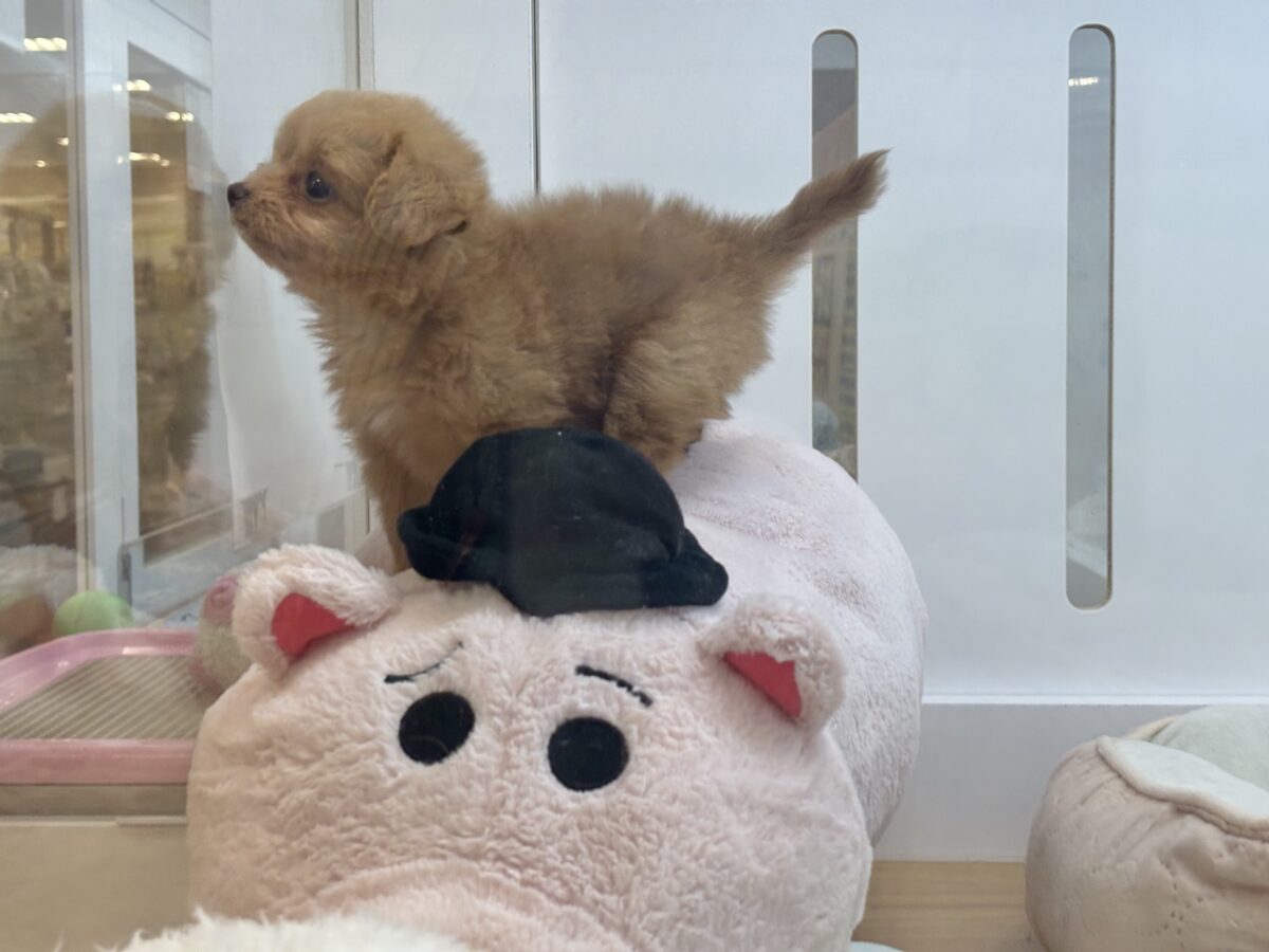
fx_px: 1906
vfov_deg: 28.0
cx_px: 634
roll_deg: +0.0
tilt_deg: -2.8
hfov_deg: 36.8
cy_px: 476
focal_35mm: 52
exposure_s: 1/100
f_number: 1.6
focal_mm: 5.96
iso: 40
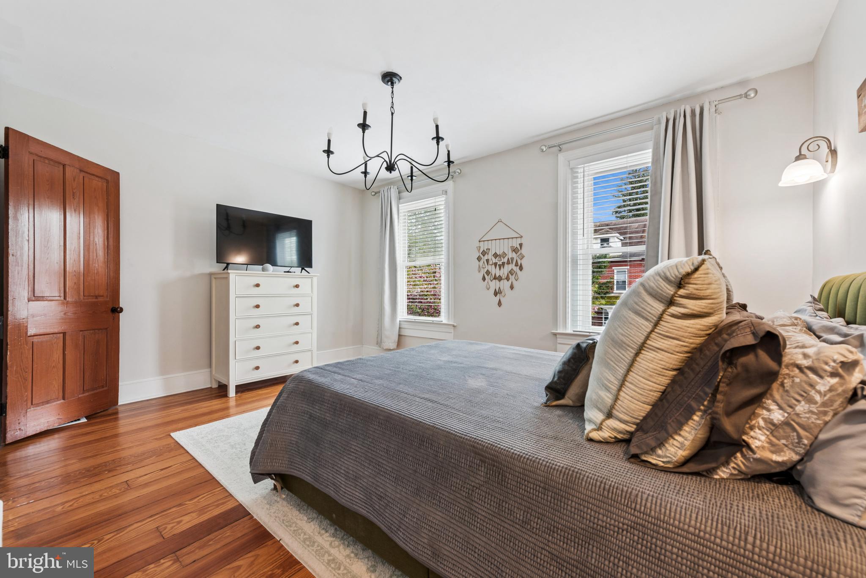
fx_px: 337
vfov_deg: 81.3
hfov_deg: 104.2
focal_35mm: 14
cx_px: 433
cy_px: 289
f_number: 9
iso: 250
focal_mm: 14
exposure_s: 1/15
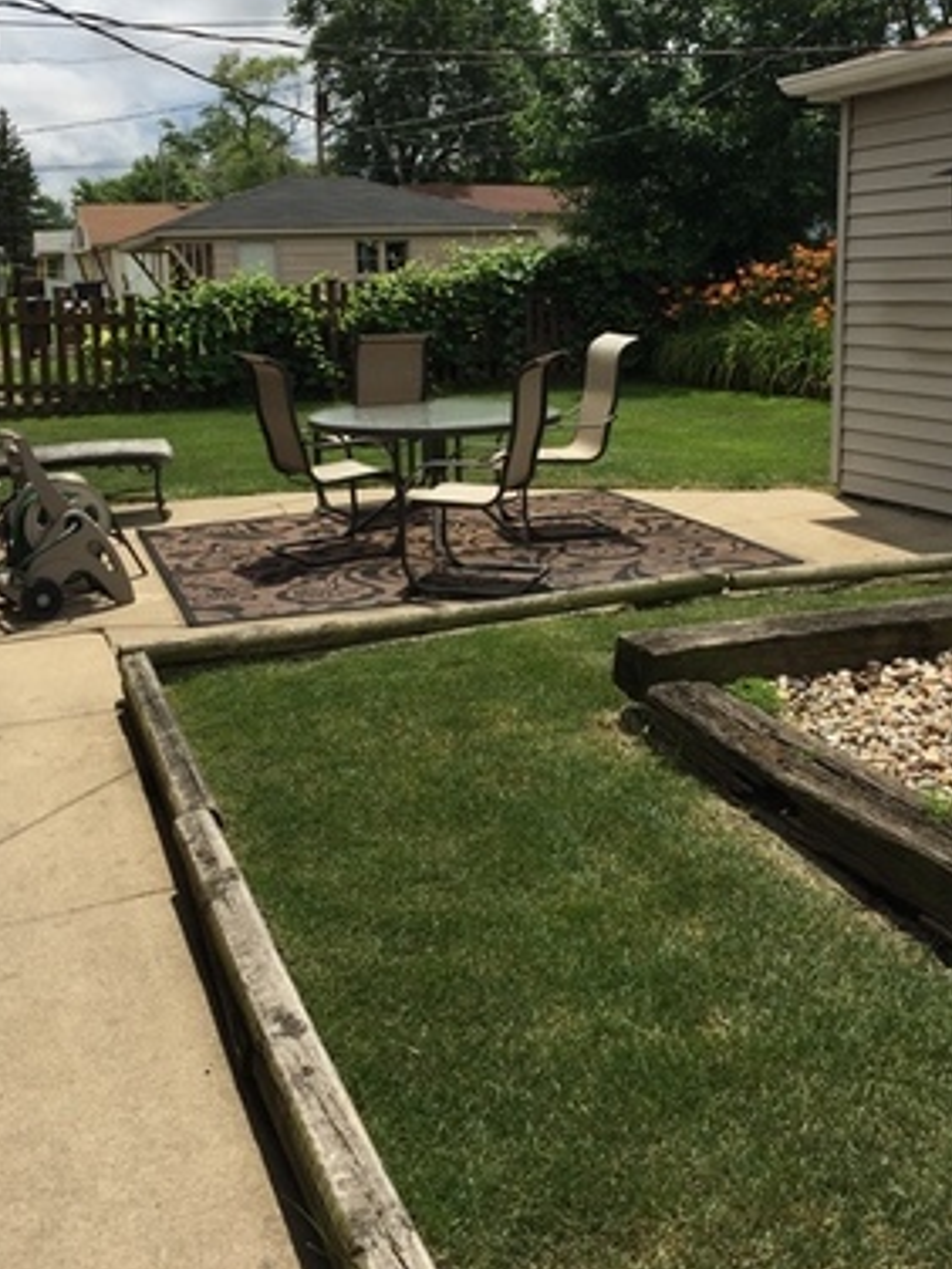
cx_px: 473
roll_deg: +1.3
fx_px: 1357
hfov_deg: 38.7
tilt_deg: -7.5
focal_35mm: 37
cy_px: 479
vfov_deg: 49.7
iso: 32
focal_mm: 4.15
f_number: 2.2
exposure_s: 1/3597
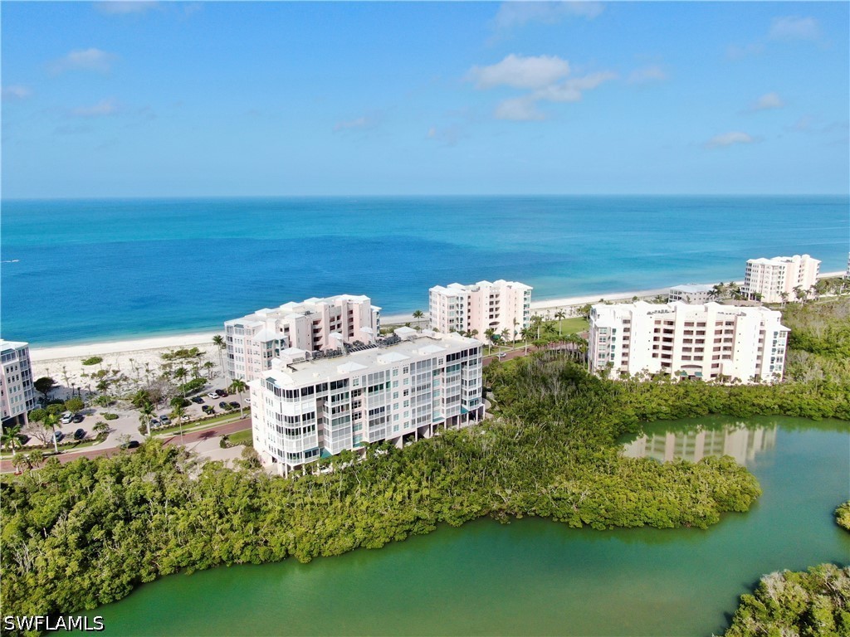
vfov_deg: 56.8
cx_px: 425
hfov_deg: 71.6
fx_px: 589
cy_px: 318
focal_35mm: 24
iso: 100
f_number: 2.8
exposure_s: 1/1250
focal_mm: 4.39
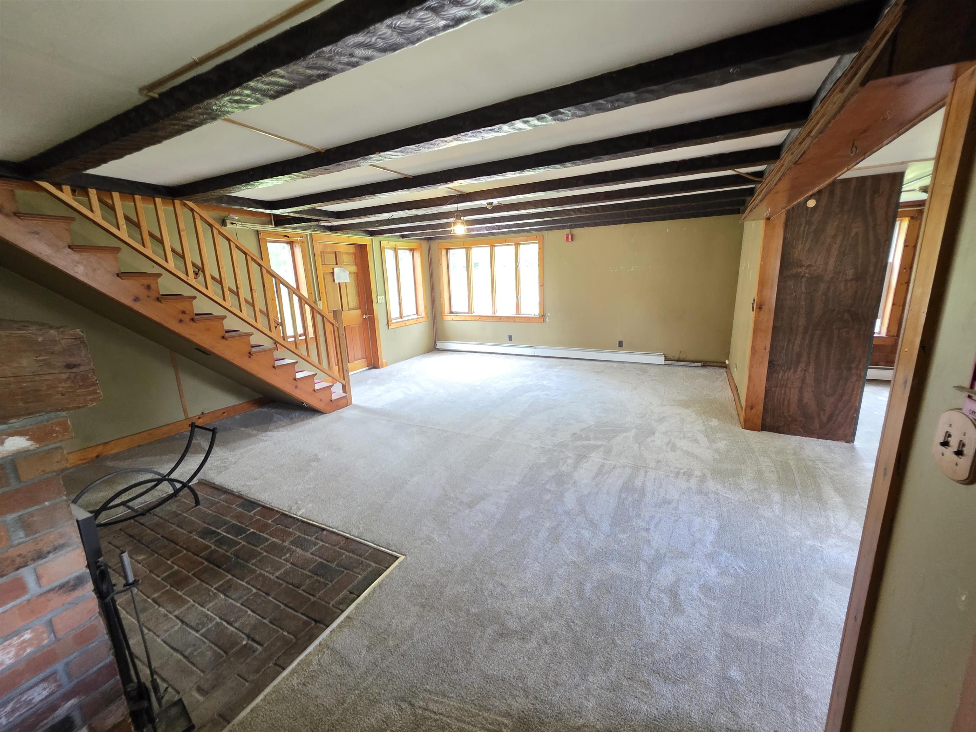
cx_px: 488
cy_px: 366
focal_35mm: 13
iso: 640
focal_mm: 2.2
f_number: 1.9
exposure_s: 1/60
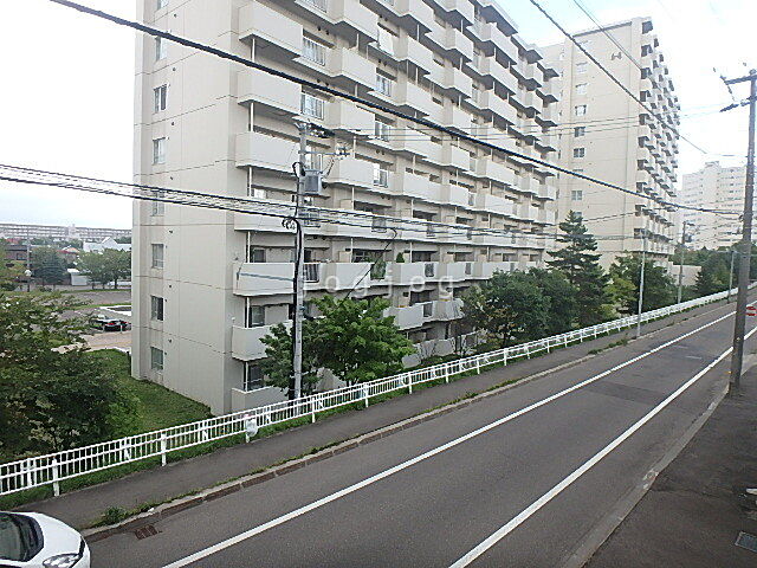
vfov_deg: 63.4
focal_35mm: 21
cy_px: 284
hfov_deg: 79.0
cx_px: 378
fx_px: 459
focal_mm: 3.7
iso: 125
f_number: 3.5
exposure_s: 1/160
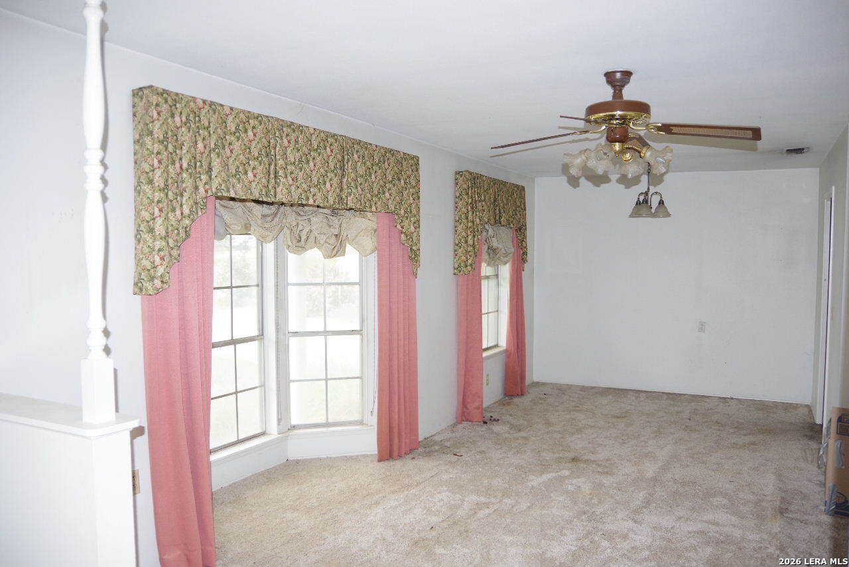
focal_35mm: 27
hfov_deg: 67.4
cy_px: 284
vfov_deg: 48.0
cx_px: 424
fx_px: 637
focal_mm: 18
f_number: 3.5
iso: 800
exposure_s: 1/60
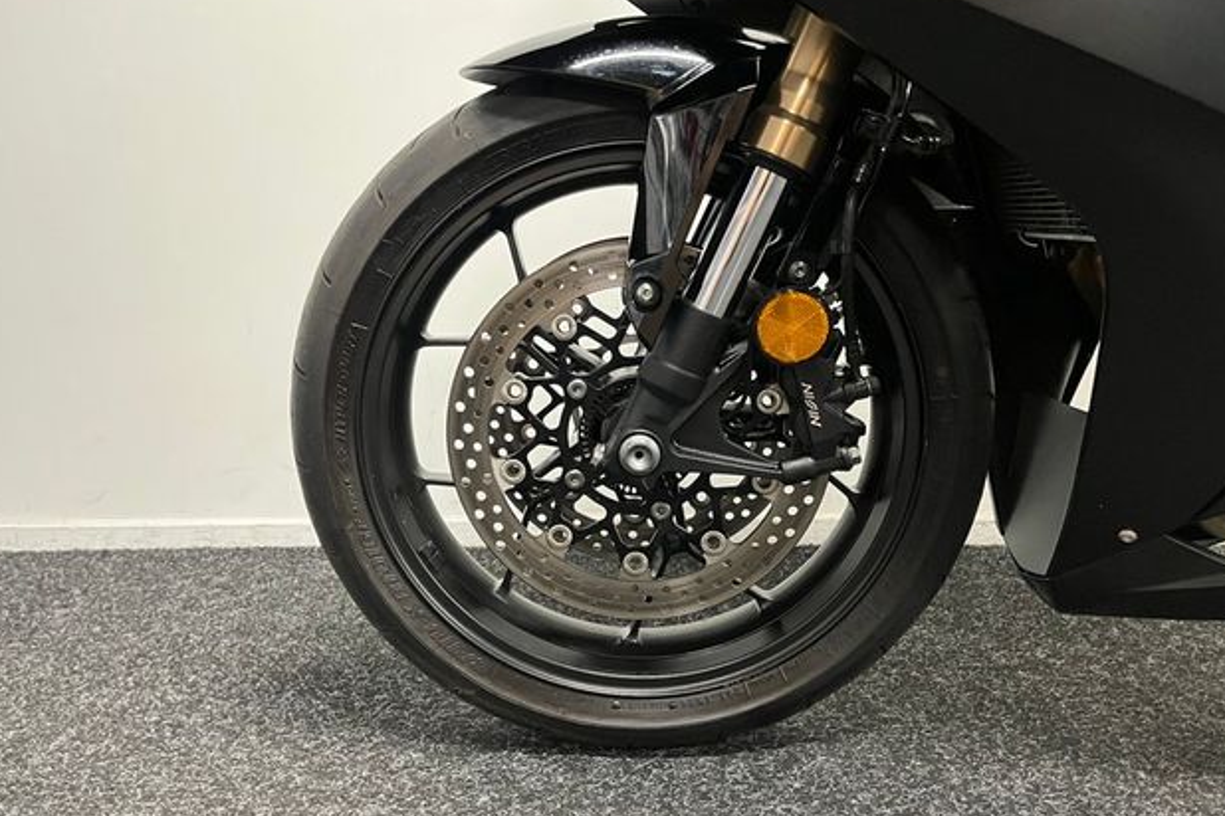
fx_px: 953
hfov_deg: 65.5
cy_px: 382
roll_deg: +0.7
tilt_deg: -6.0
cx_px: 620
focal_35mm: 28
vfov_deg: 46.4
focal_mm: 5.1
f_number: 1.6
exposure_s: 1/50
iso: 500
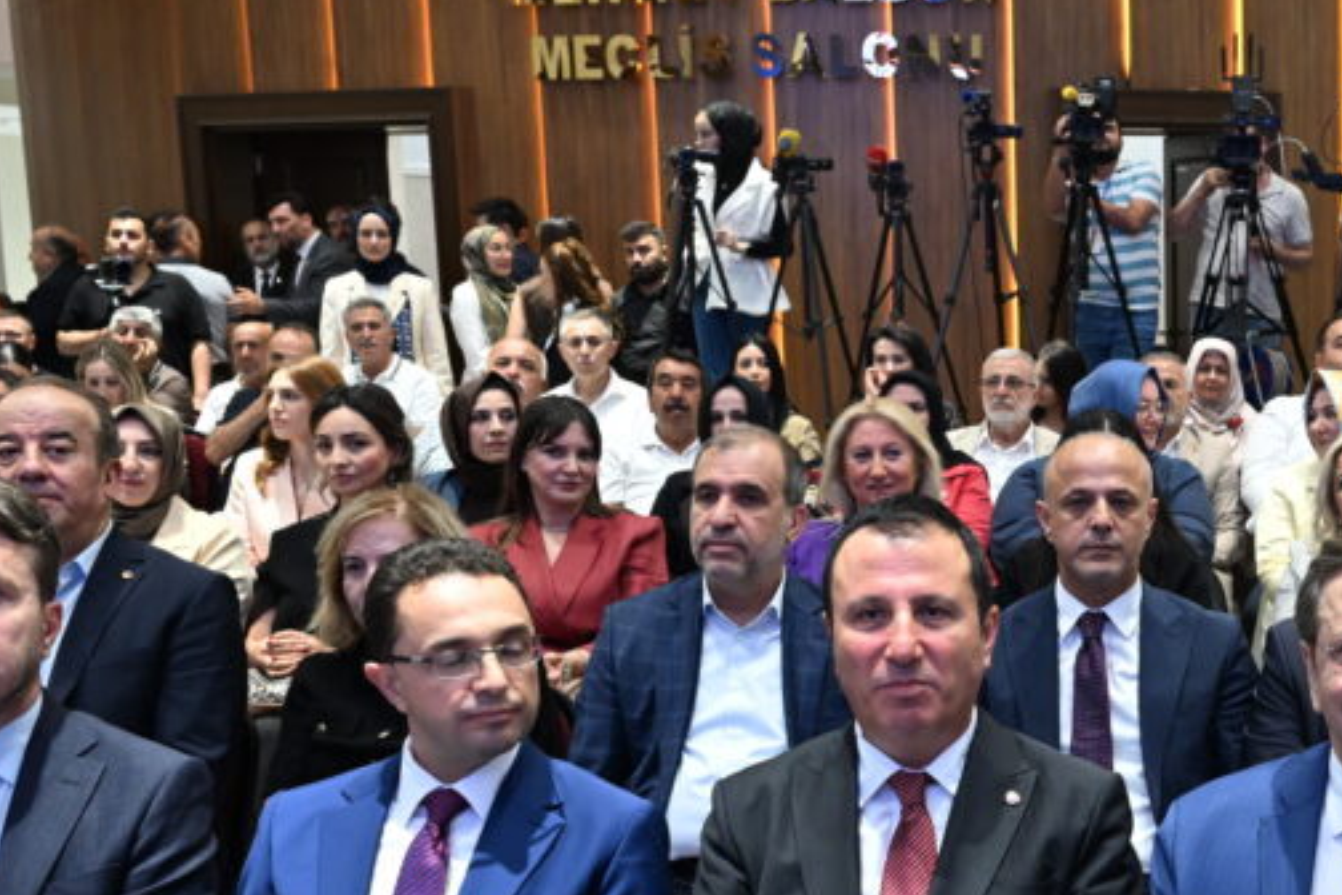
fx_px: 2274
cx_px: 1291
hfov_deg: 30.9
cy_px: 654
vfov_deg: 22.1
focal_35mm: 61
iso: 1250
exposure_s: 1/60
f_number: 5
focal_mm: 24
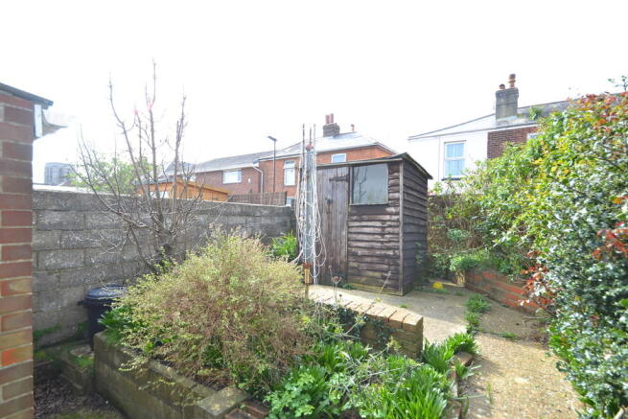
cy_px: 210
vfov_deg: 72.1
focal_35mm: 16
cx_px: 314
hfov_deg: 95.0
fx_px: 288
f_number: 5.6
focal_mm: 11
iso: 100
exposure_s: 1/125
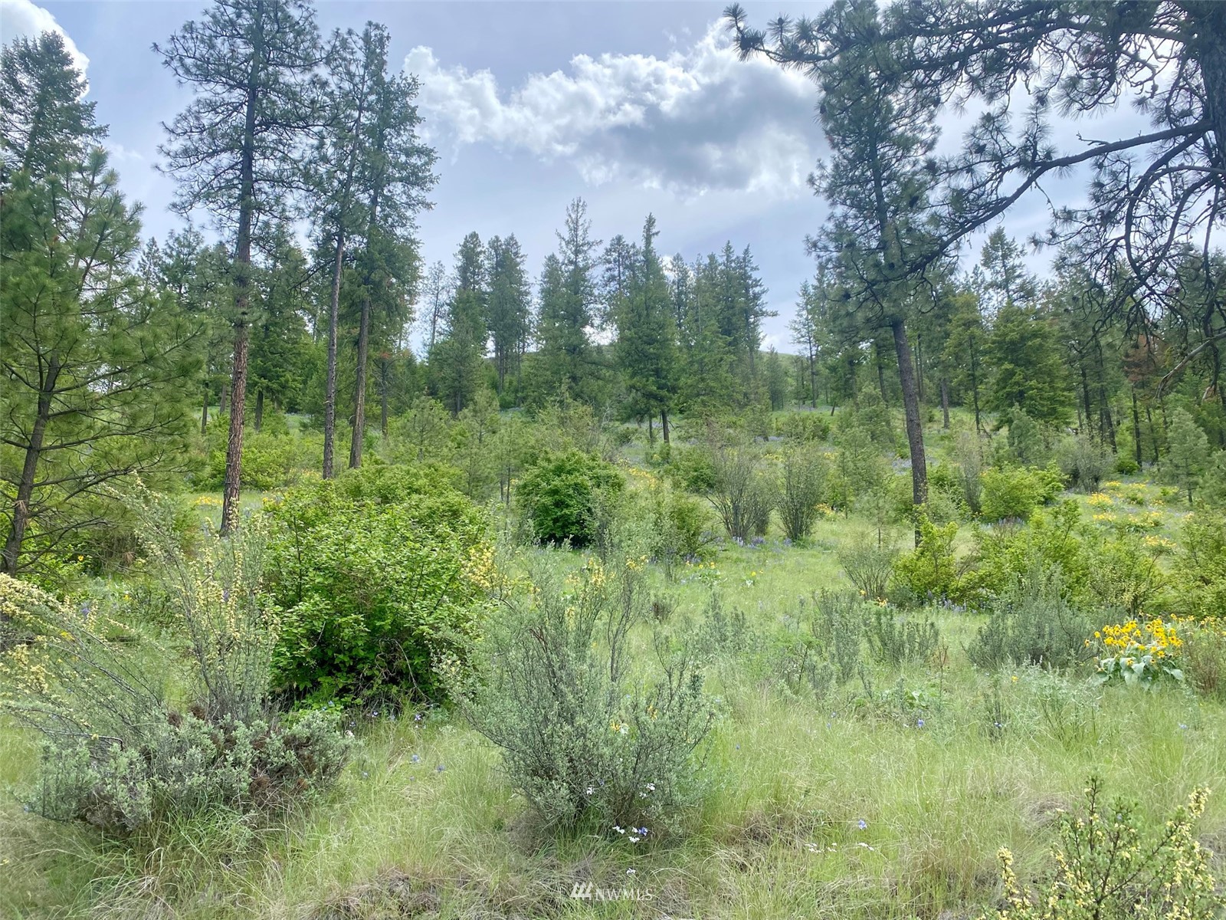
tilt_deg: +17.6
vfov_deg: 53.1
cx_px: 613
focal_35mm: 26
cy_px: 460
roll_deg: -0.6
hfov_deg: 67.3
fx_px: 921
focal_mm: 4.25
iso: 32
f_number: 1.8
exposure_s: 1/1961
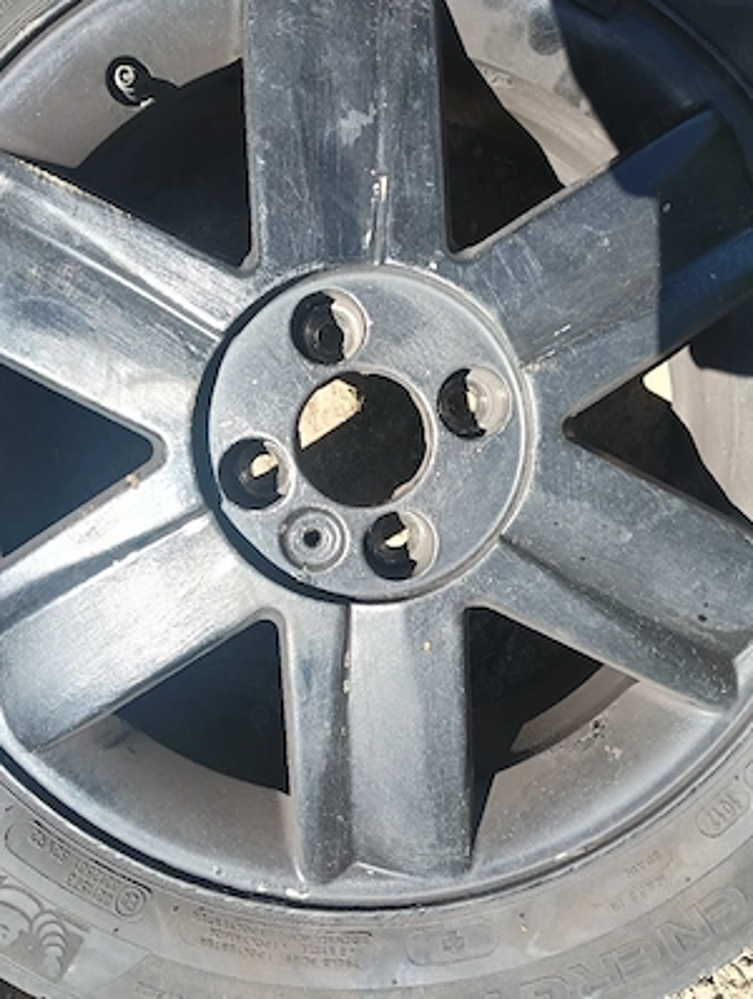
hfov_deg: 51.5
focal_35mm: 27
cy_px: 500
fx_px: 781
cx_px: 376
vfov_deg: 65.2
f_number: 1.8
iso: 50
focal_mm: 3.98
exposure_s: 1/227
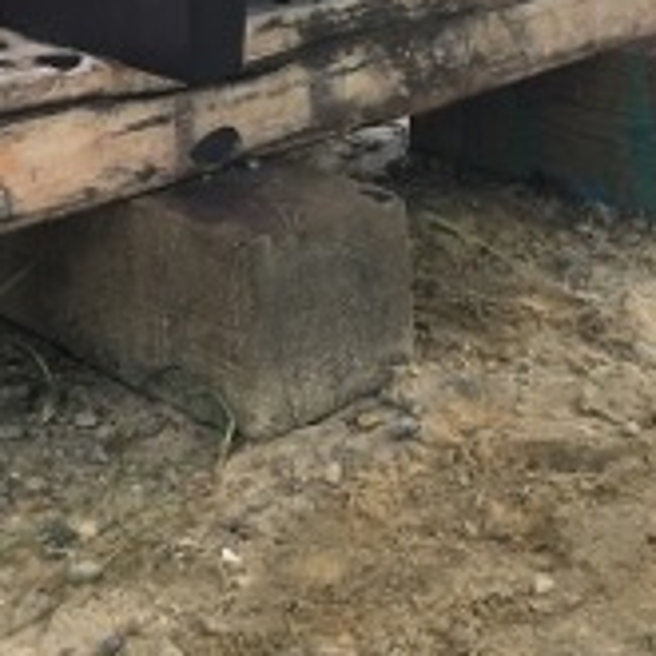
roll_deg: +3.5
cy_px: -290
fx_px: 1994
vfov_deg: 17.1
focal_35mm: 93
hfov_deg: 18.7
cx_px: 290
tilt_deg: -7.9
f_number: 2.2
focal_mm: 4.15
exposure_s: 1/120
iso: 40
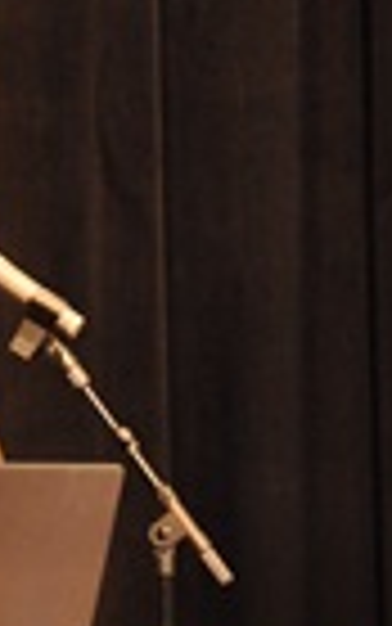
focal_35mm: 570
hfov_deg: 2.3
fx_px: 9733
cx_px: 131
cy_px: 421
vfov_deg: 3.7
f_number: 5.6
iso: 2500
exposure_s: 1/50
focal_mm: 130
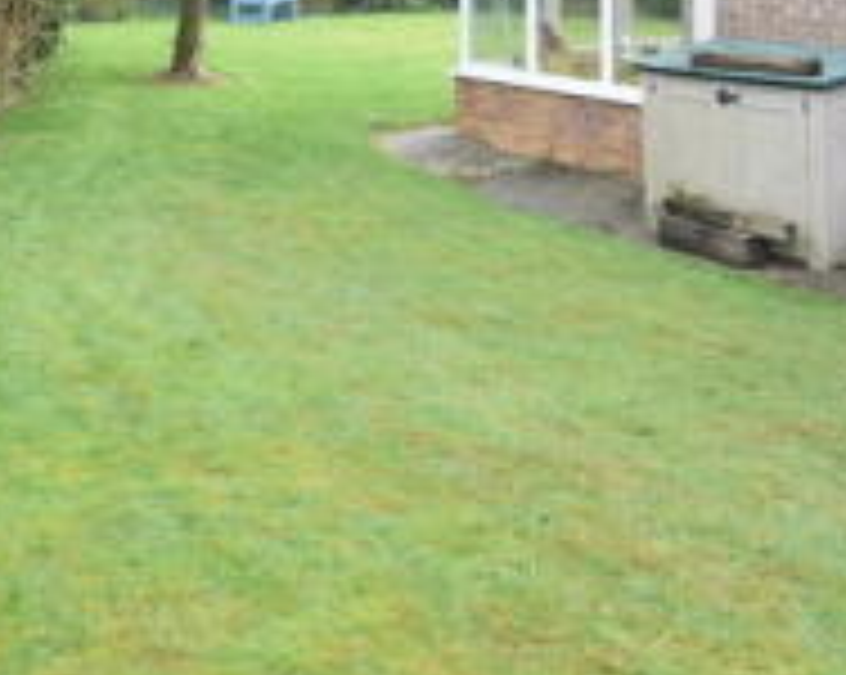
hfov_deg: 36.6
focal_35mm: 49
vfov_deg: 28.1
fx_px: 1226
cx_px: 688
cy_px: -61
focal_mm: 10
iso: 360
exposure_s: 1/250
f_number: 8
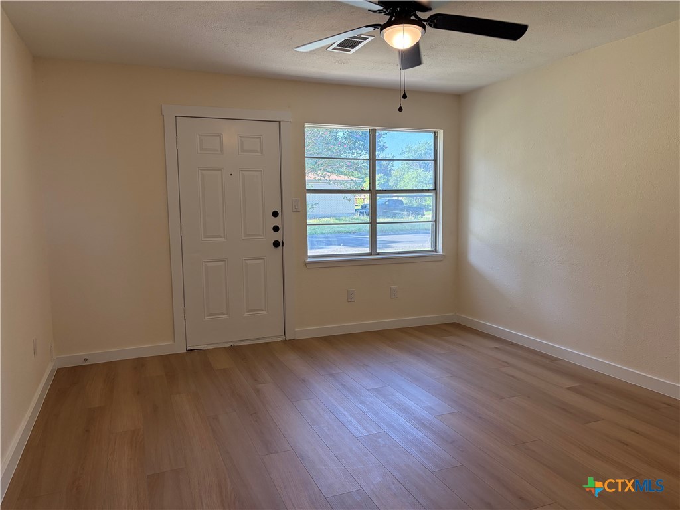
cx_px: 340
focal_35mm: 26
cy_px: 255
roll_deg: +0.4
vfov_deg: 53.1
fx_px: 511
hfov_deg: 67.3
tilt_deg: -5.6
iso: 125
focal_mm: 5.96
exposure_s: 1/179
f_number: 1.6
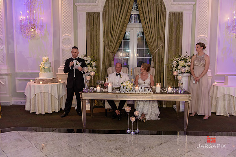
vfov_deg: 38.9
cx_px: 118
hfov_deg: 55.8
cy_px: 78
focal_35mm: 34
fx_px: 223
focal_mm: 34
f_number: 3.2
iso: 1600
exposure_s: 1/125
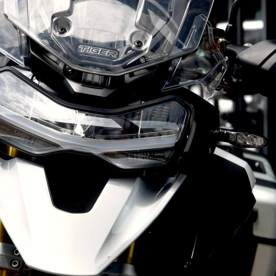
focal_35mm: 177
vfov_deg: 9.8
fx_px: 1597
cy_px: 247
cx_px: 84
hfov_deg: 9.9
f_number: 6.3
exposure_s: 1/160
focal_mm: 70
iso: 100
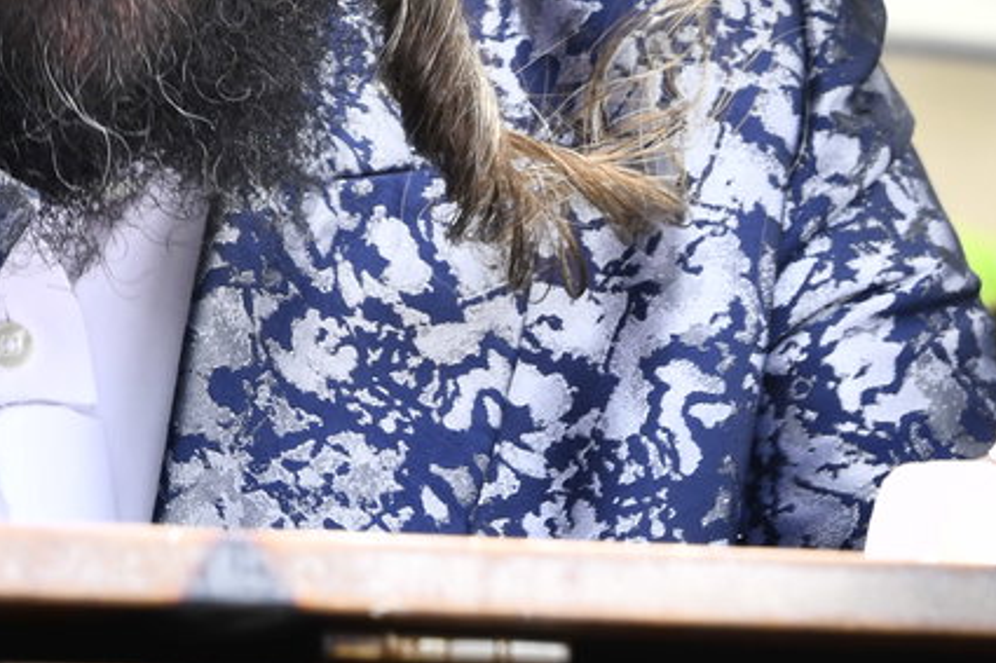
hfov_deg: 4.2
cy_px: -296
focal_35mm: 494
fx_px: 13661
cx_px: 19
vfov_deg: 2.8
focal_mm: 150
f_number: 8
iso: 400
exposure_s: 1/200
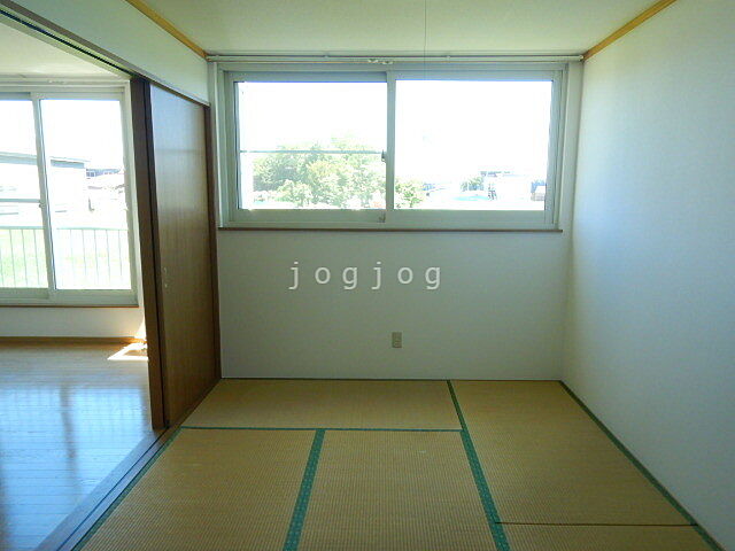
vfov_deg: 56.8
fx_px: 510
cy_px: 276
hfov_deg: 71.6
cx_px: 368
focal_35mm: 24
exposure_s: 1/30
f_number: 2.8
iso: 220
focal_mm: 4.3
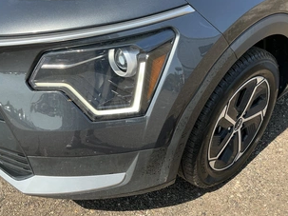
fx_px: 308
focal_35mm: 37
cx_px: 140
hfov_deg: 50.1
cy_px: 114
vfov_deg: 38.6
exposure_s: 1/574
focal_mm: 3
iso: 25
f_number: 1.8
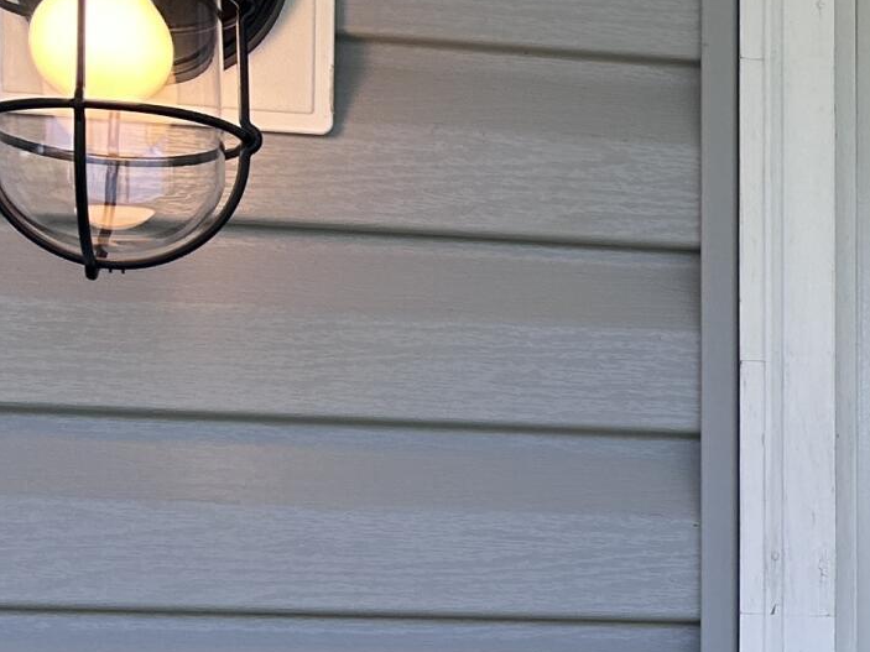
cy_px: 763
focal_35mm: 111
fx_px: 2789
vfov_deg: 13.0
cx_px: 1438
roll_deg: +0.5
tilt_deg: +2.6
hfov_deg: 15.8
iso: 50
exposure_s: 1/814
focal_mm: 5.7
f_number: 1.5
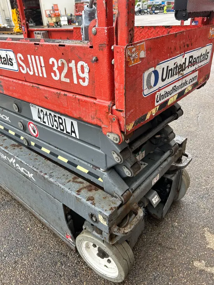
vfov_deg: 67.3
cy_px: 142
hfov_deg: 53.1
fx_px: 214
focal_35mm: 26
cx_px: 107
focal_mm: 5.7
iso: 50
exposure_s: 1/244
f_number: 1.5
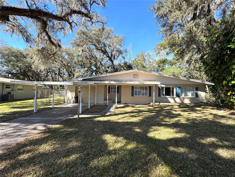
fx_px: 95
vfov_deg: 85.7
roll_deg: -1.1
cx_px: 118
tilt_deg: +1.1
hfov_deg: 102.1
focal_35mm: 14
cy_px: 88
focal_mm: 2.22
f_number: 2.2
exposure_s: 1/537
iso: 40
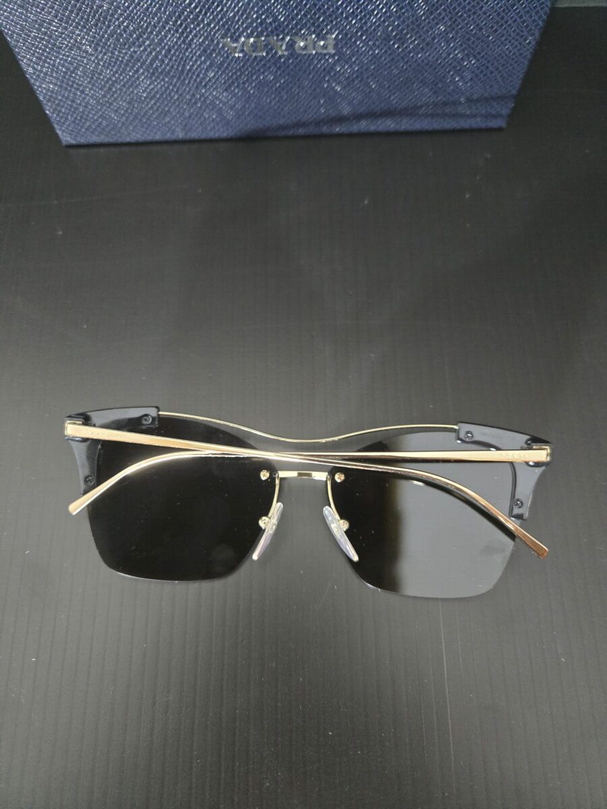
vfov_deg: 73.9
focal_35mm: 23
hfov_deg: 58.9
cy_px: 404
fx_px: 538
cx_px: 304
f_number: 1.8
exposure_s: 1/60
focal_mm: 5.4
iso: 1600
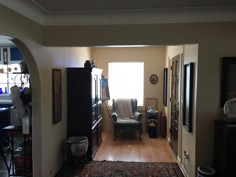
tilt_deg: -4.3
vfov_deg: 48.2
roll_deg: -0.5
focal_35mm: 29
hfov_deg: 61.7
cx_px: 118
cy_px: 88
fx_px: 198
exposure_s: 1/30
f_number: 2.2
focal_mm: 4.15
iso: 32
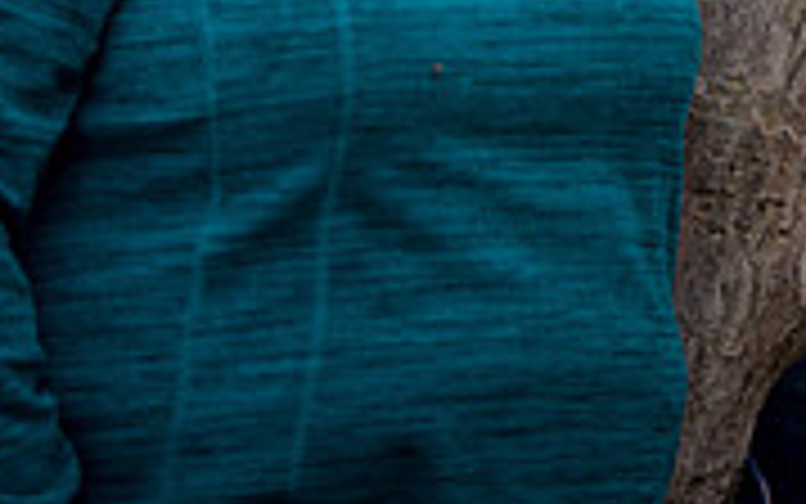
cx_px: 392
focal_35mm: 244
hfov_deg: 8.6
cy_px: -472
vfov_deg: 5.3
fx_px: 5361
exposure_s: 1/40
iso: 800
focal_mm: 95
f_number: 2.8
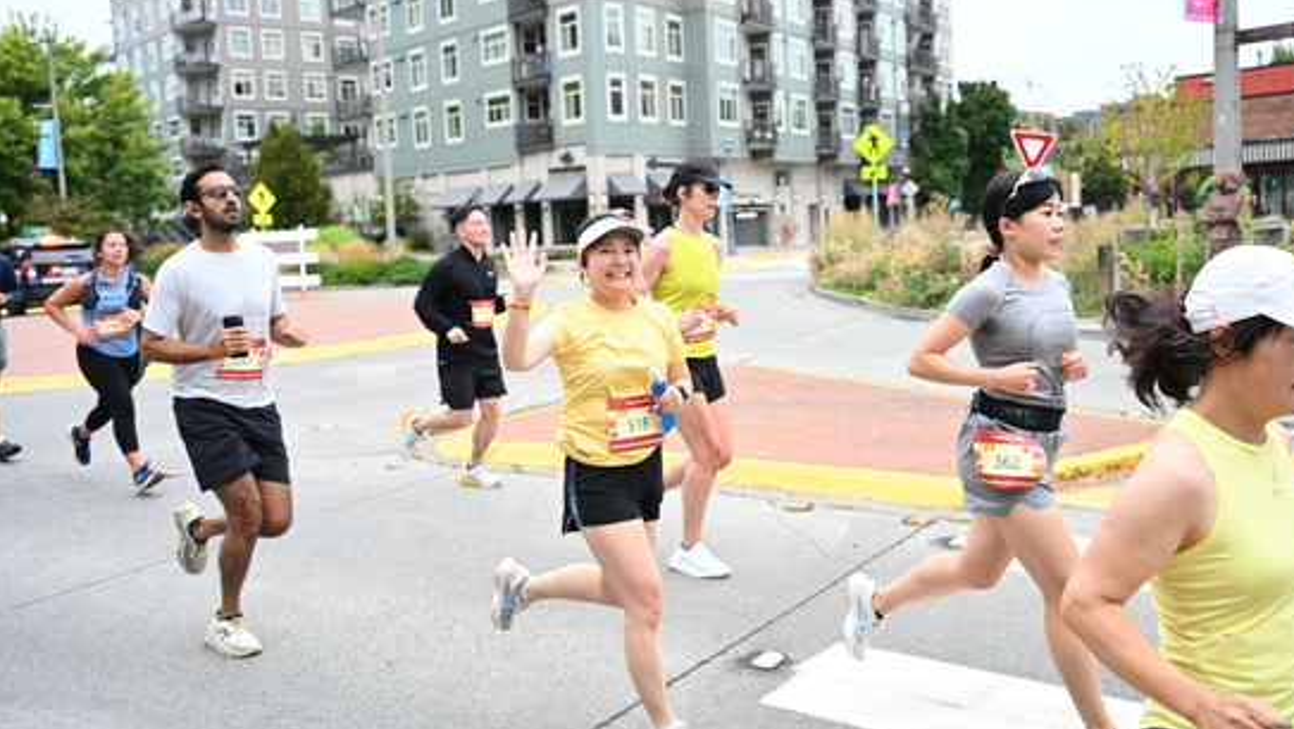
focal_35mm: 35
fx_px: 1201
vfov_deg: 33.7
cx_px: 651
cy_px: 309
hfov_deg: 56.6
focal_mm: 33
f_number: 4
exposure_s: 1/800
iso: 2000
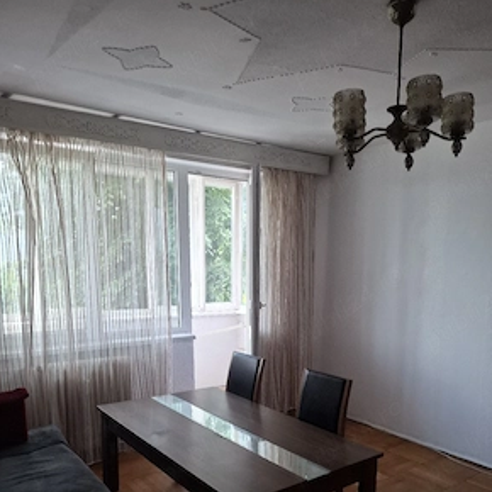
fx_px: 450
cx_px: 249
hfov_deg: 57.3
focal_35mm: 28
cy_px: 329
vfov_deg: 56.1
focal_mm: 5.54
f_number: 1.8
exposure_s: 1/100
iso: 80
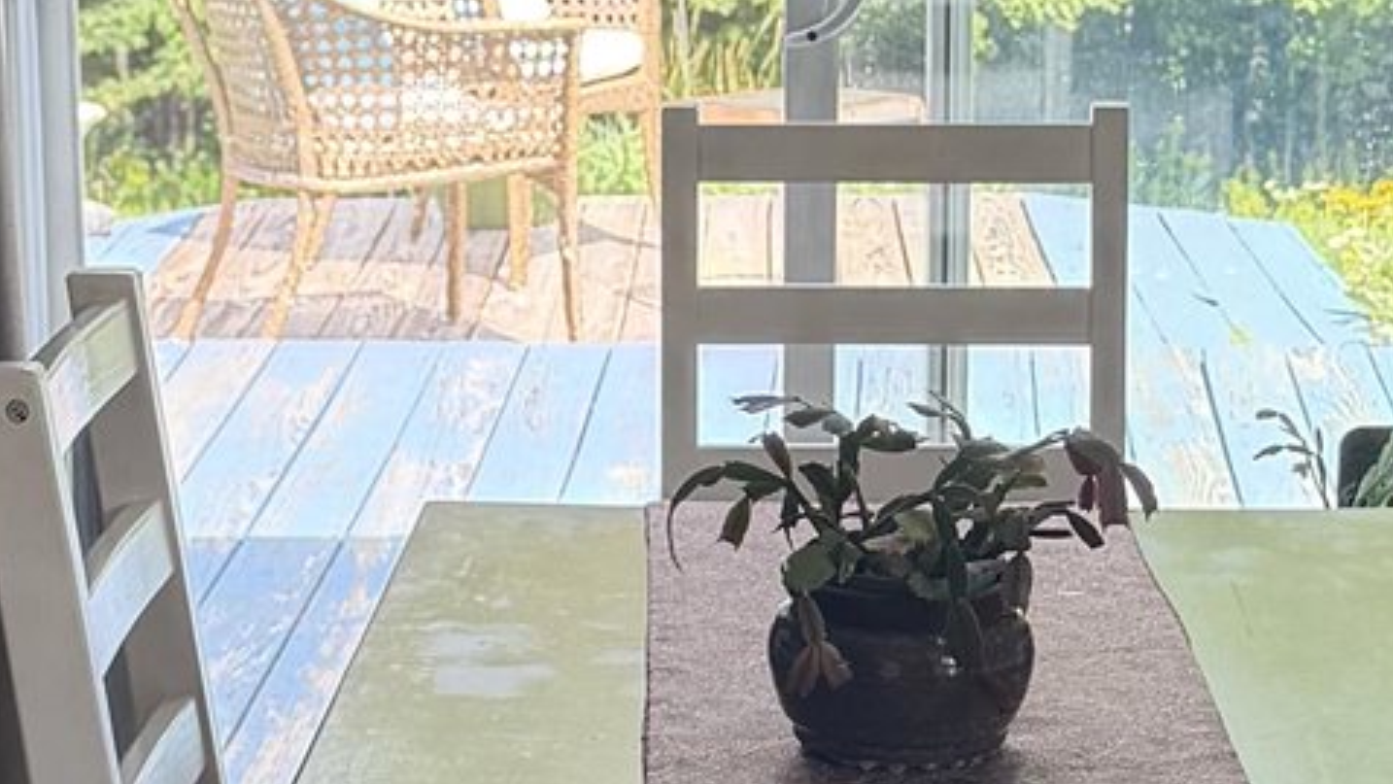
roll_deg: -0.1
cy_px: 600
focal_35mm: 126
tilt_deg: -12.4
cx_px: 810
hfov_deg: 17.0
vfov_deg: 9.6
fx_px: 4655
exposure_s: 1/187
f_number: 1.78
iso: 100
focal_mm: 6.76
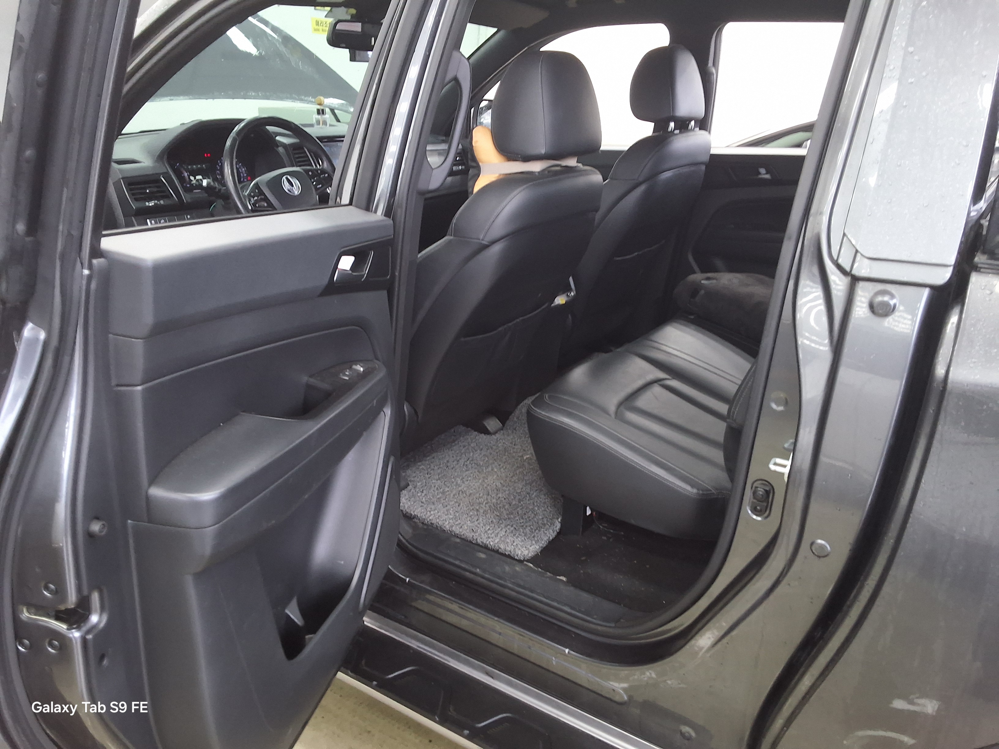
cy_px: 374
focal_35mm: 28
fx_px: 808
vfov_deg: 49.7
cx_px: 500
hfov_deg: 63.4
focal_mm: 2.91
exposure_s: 1/40
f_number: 1.9
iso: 160
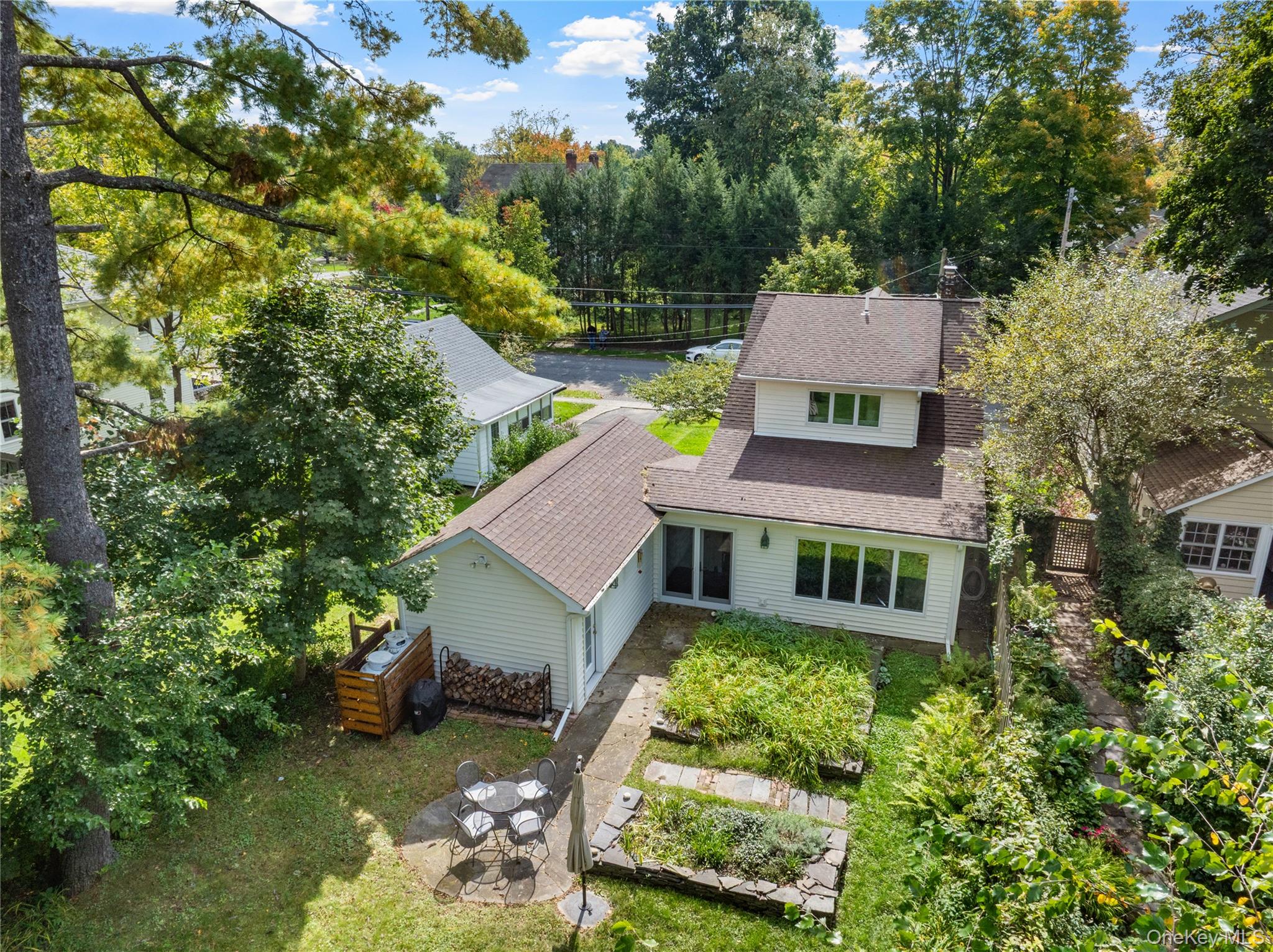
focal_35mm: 24
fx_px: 882
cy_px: 476
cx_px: 636
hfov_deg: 71.6
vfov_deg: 56.8
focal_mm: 12.29
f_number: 10
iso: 200
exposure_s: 1/200
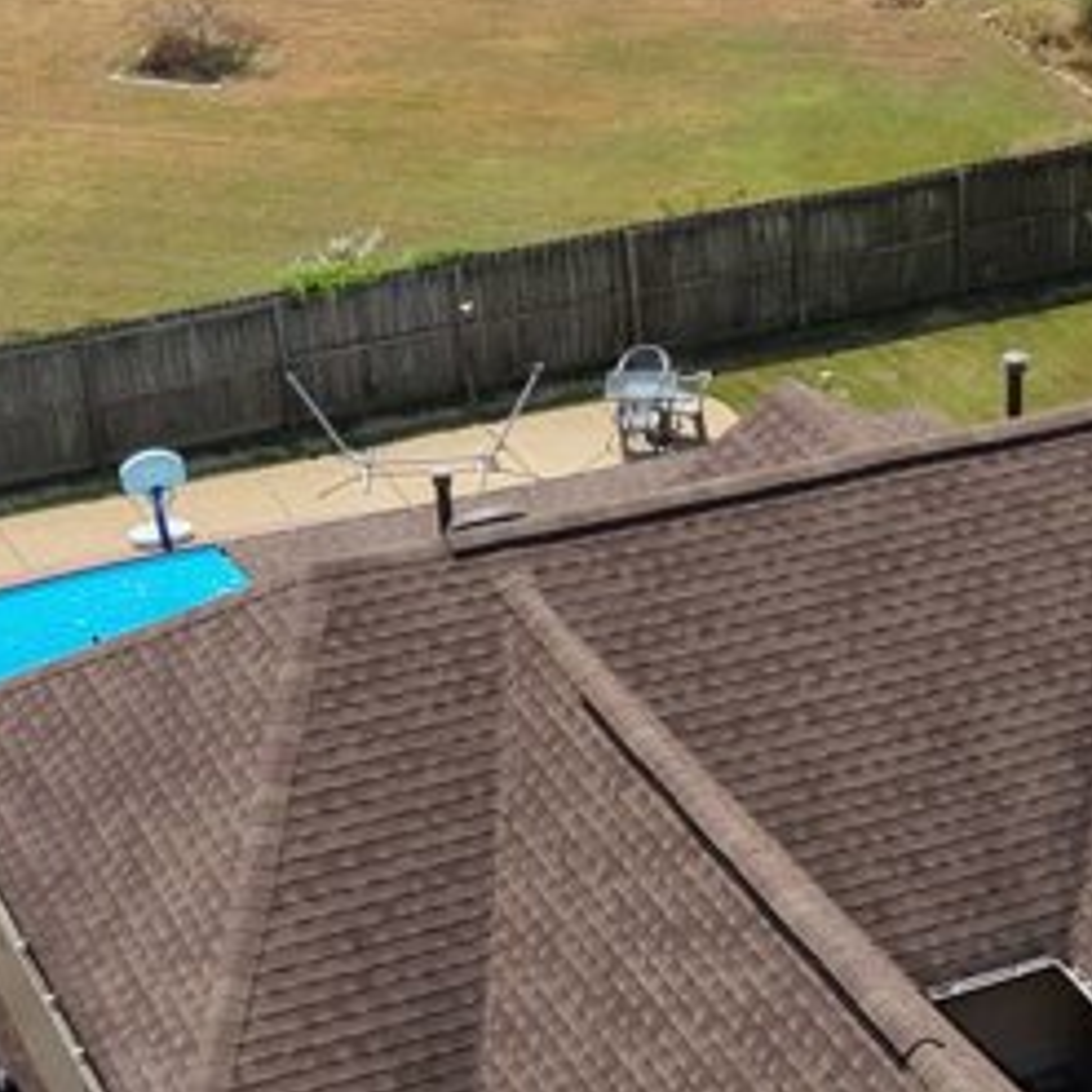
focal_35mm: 103
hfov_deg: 16.6
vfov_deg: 16.5
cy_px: 1110
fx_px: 3676
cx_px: 1004
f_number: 1.8
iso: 350
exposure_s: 1/6000
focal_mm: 8.67
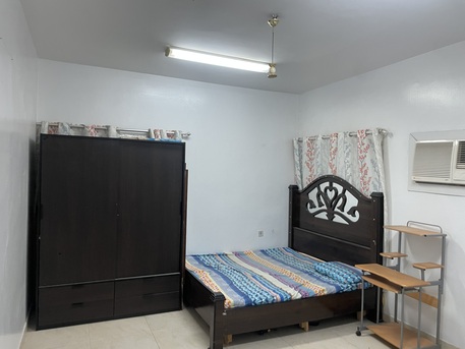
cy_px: 174
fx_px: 349
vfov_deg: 53.1
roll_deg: -1.7
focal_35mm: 26
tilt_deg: +0.5
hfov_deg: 67.3
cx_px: 232
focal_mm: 4.2
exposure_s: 1/60
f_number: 1.6
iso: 125
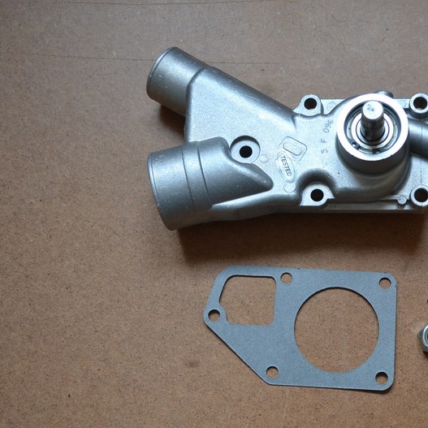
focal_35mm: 58
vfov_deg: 29.6
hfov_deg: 29.2
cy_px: 215
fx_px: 811
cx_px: 310
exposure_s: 1/25
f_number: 4.5
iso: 400
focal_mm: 30
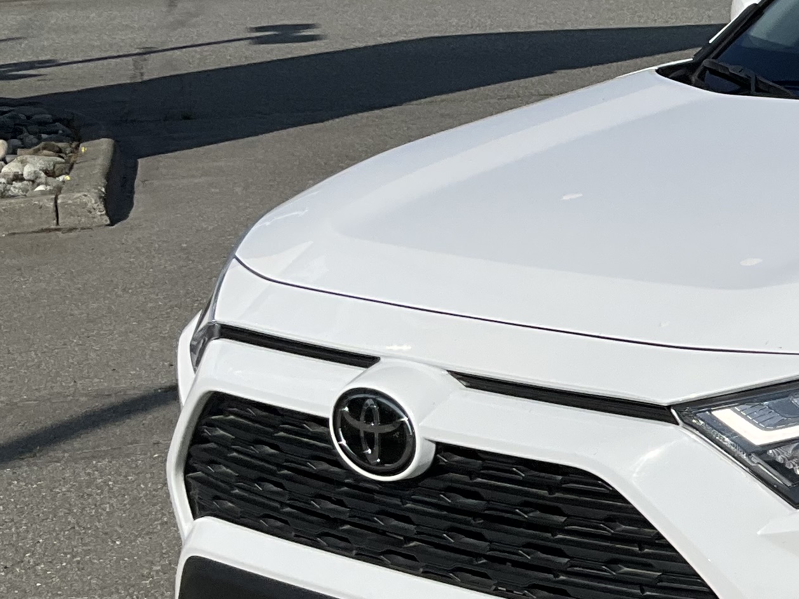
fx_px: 2147
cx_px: 1168
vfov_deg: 15.9
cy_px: 289
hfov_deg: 18.8
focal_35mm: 93
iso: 25
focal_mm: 3
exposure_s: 1/4785
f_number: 1.8
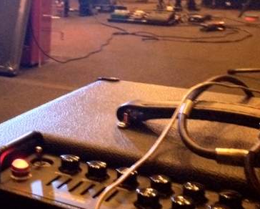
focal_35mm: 75
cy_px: 31
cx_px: -25
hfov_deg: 23.8
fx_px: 578
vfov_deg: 20.2
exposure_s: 1/15
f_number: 2.4
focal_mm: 4.28
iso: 800
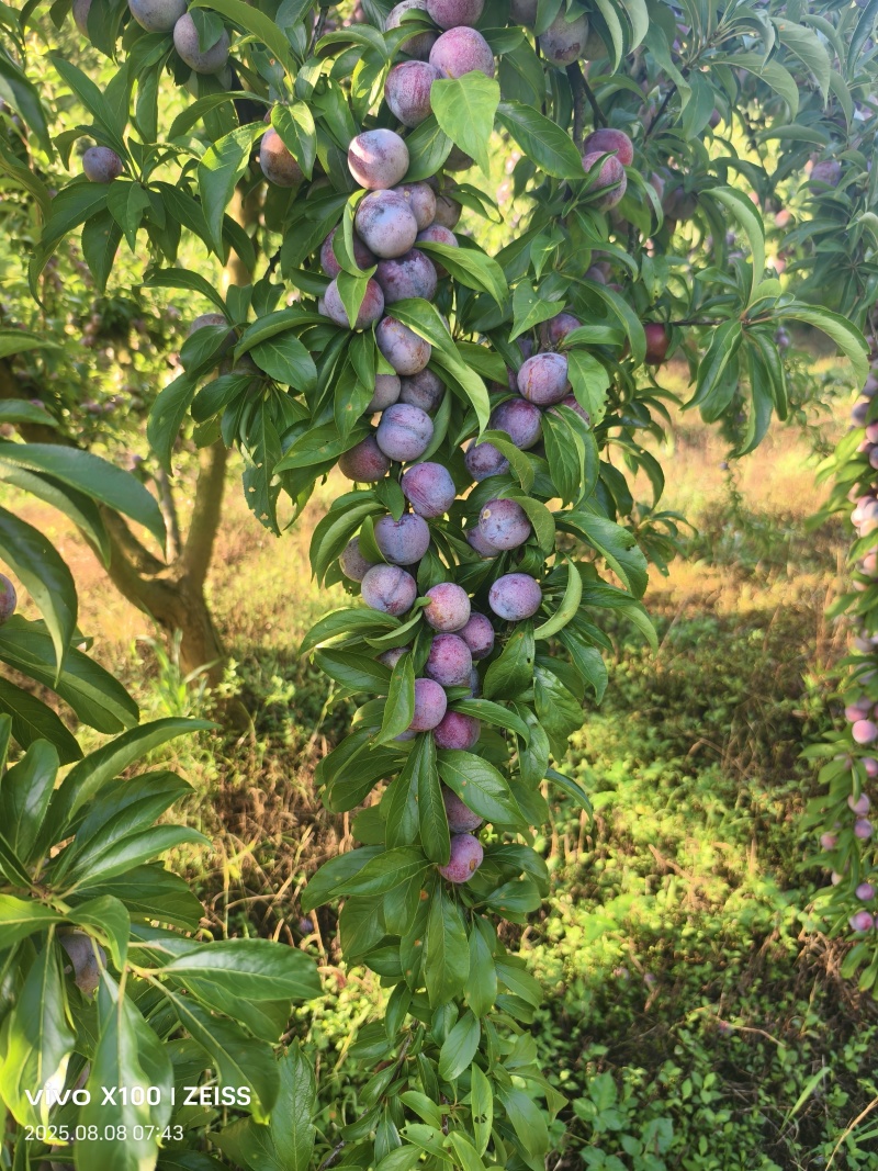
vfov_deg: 73.9
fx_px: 778
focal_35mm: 23
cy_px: 586
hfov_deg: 58.9
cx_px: 439
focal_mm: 5.6
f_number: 1.57
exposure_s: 1/187
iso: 72
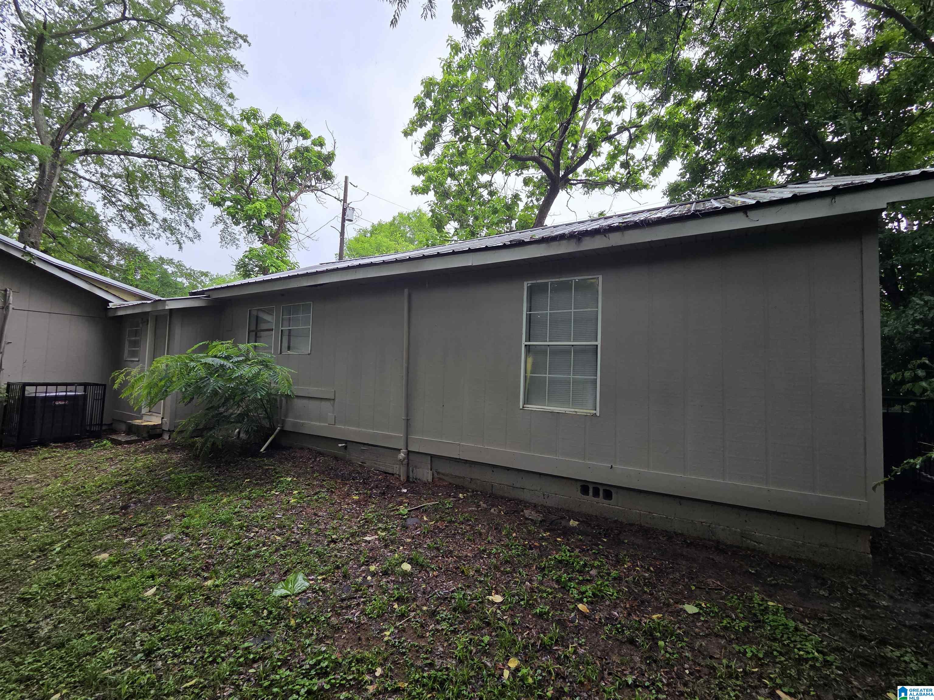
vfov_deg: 89.9
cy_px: 350
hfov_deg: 106.2
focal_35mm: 13
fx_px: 351
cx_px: 467
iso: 50
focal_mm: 2.2
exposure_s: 1/120
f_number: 2.2
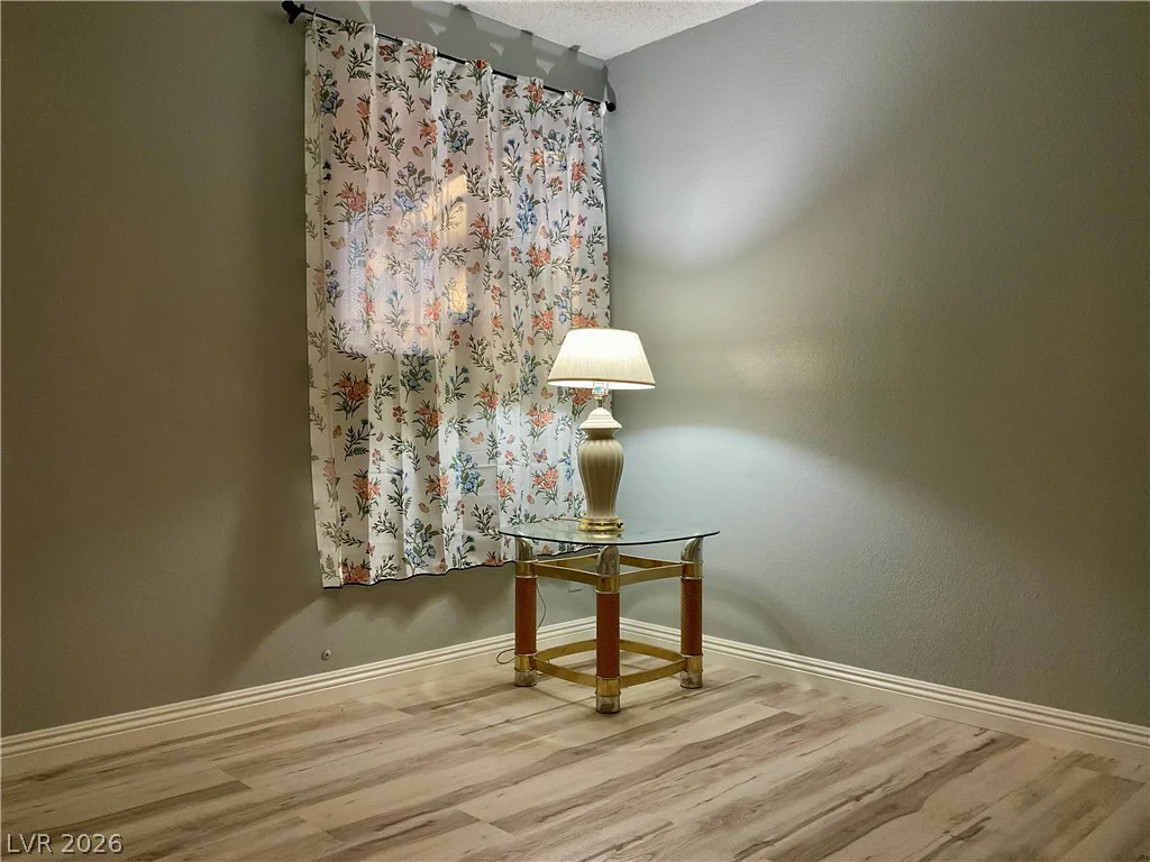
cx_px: 575
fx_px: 963
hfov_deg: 61.7
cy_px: 431
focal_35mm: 29
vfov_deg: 48.2
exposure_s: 1/60
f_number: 1.8
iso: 125
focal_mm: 3
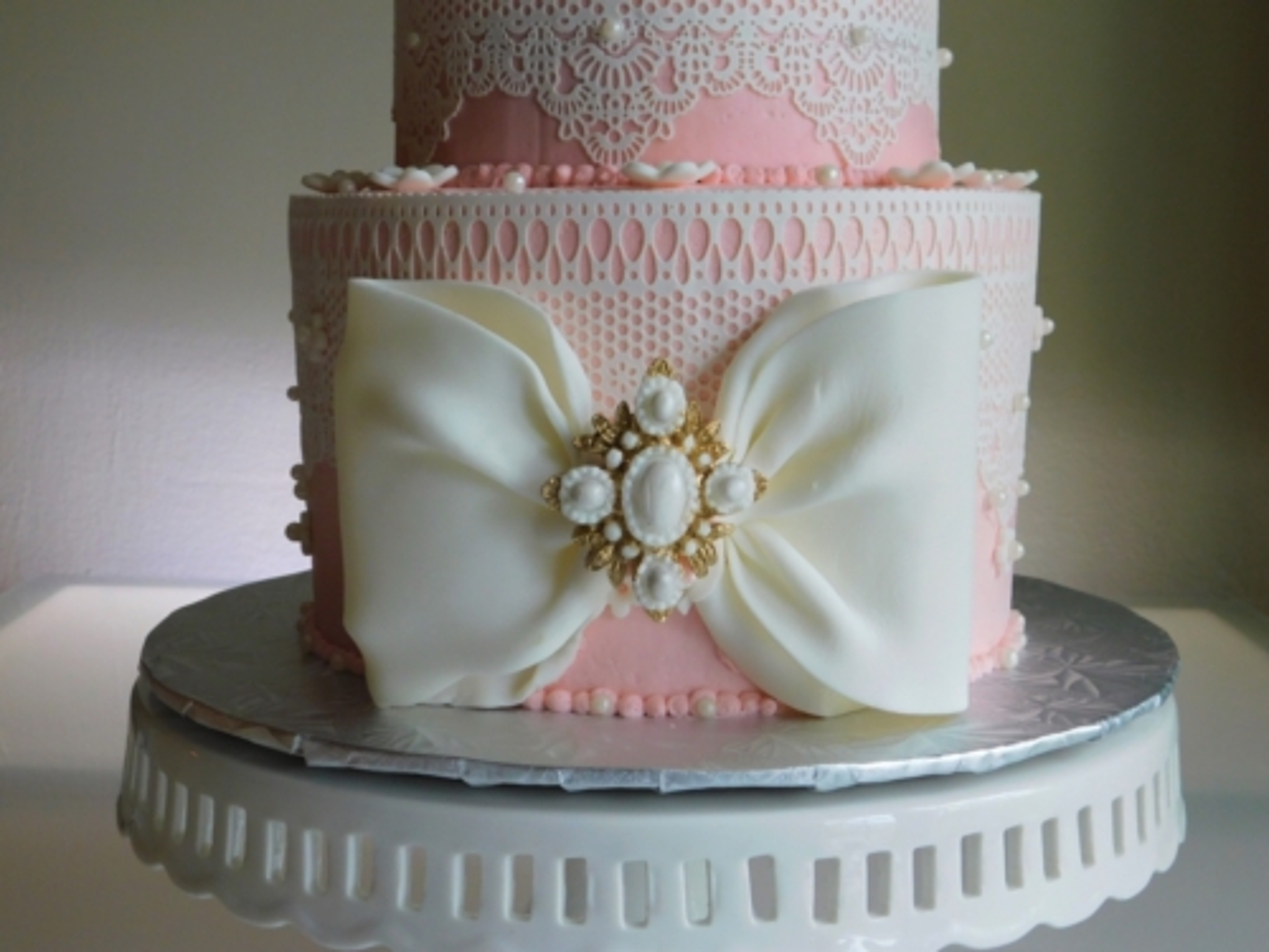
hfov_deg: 37.5
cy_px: 476
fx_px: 1870
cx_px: 634
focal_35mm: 51
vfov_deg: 28.6
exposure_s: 1/30
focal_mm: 9
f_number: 3.8
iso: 180
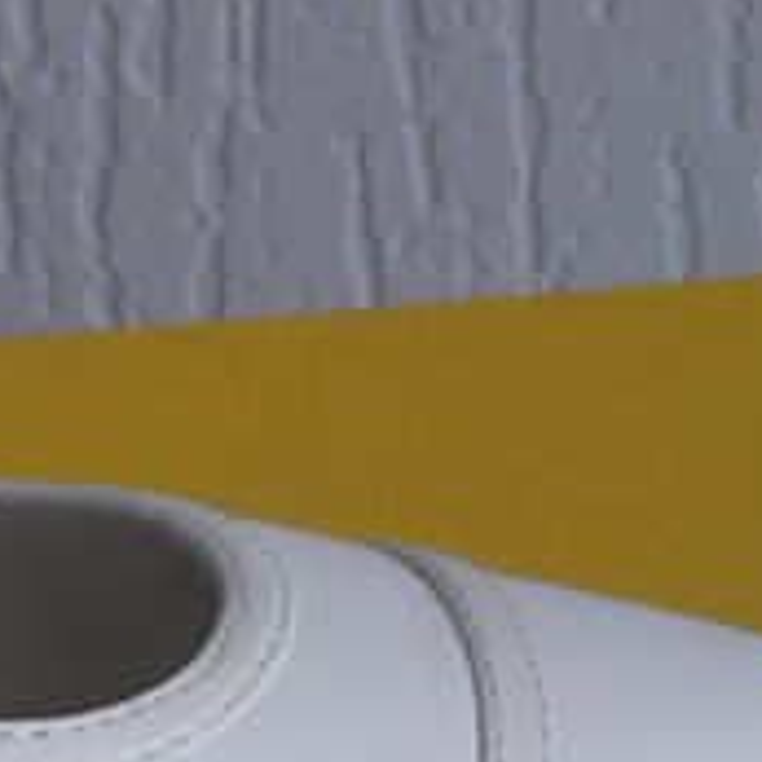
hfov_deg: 8.6
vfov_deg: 9.0
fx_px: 4832
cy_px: 445
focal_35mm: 194
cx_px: -639
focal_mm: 6.3
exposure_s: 1/35.1
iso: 50
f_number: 3.5
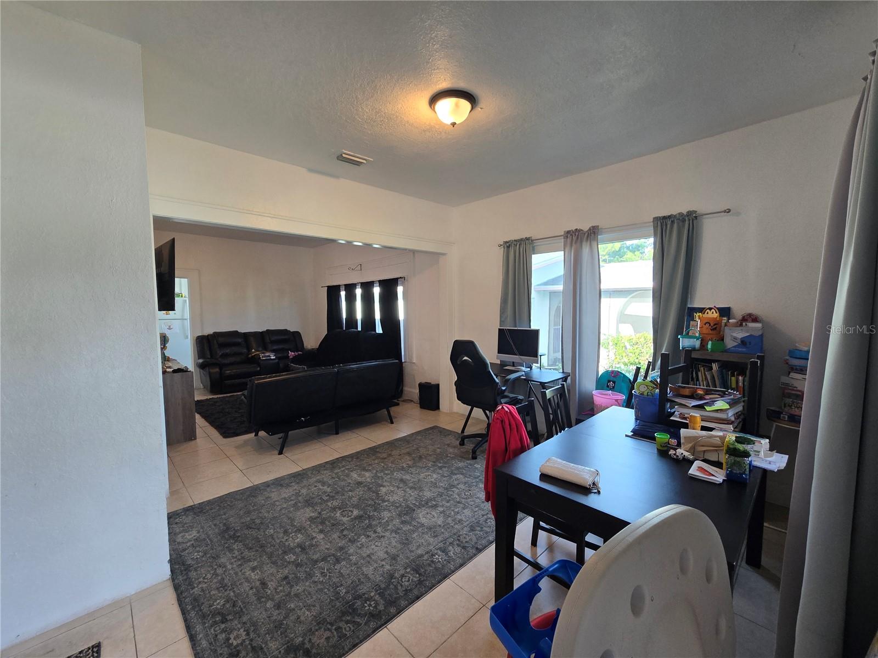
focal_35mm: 13
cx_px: 439
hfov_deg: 106.2
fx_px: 330
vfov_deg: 89.9
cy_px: 329
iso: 100
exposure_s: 1/60
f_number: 2.2
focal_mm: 2.2
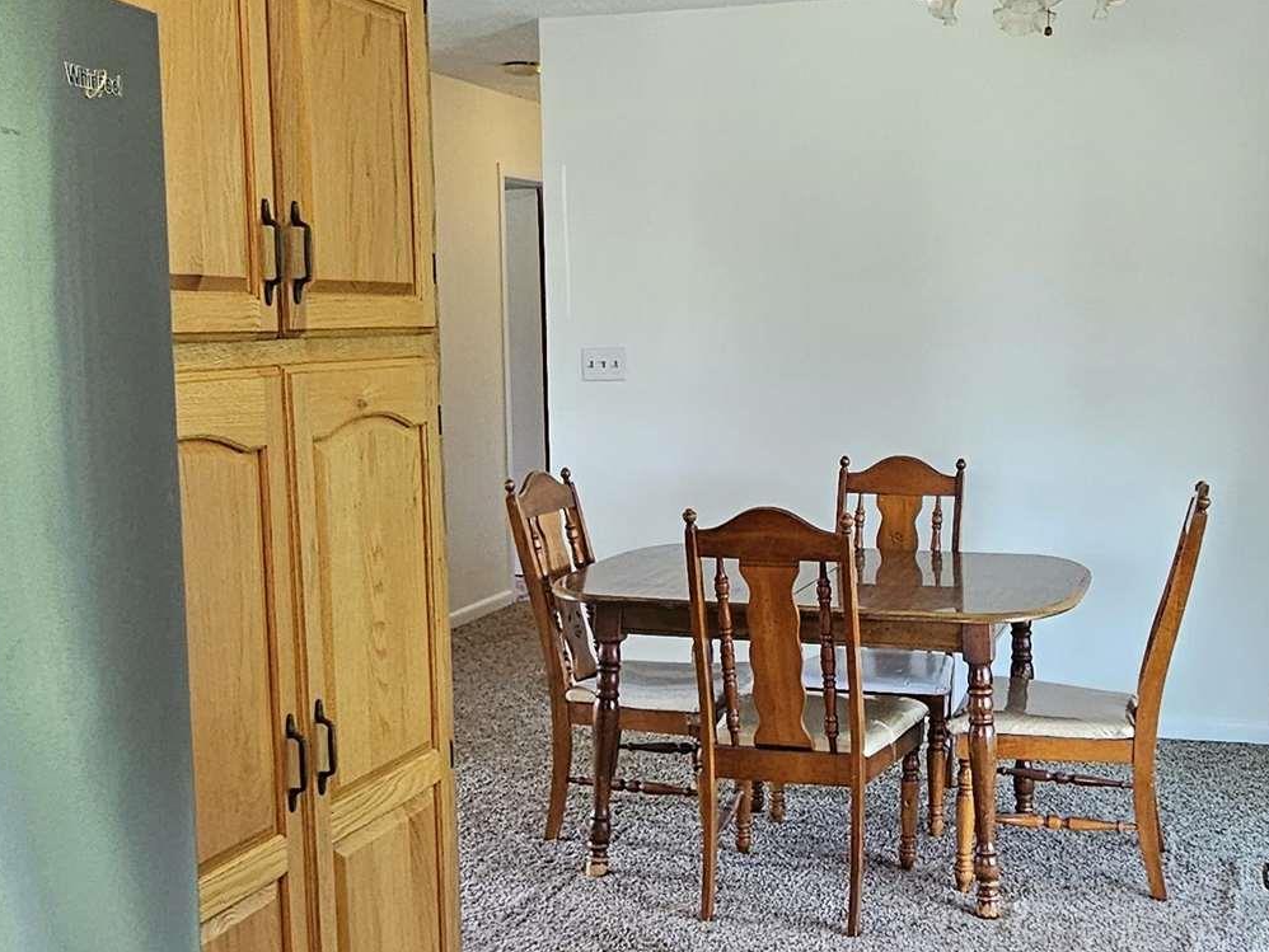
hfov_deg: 46.7
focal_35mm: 40
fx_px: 1467
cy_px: 526
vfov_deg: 35.9
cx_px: 718
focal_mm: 2.2
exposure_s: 1/60
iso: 250
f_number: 2.2
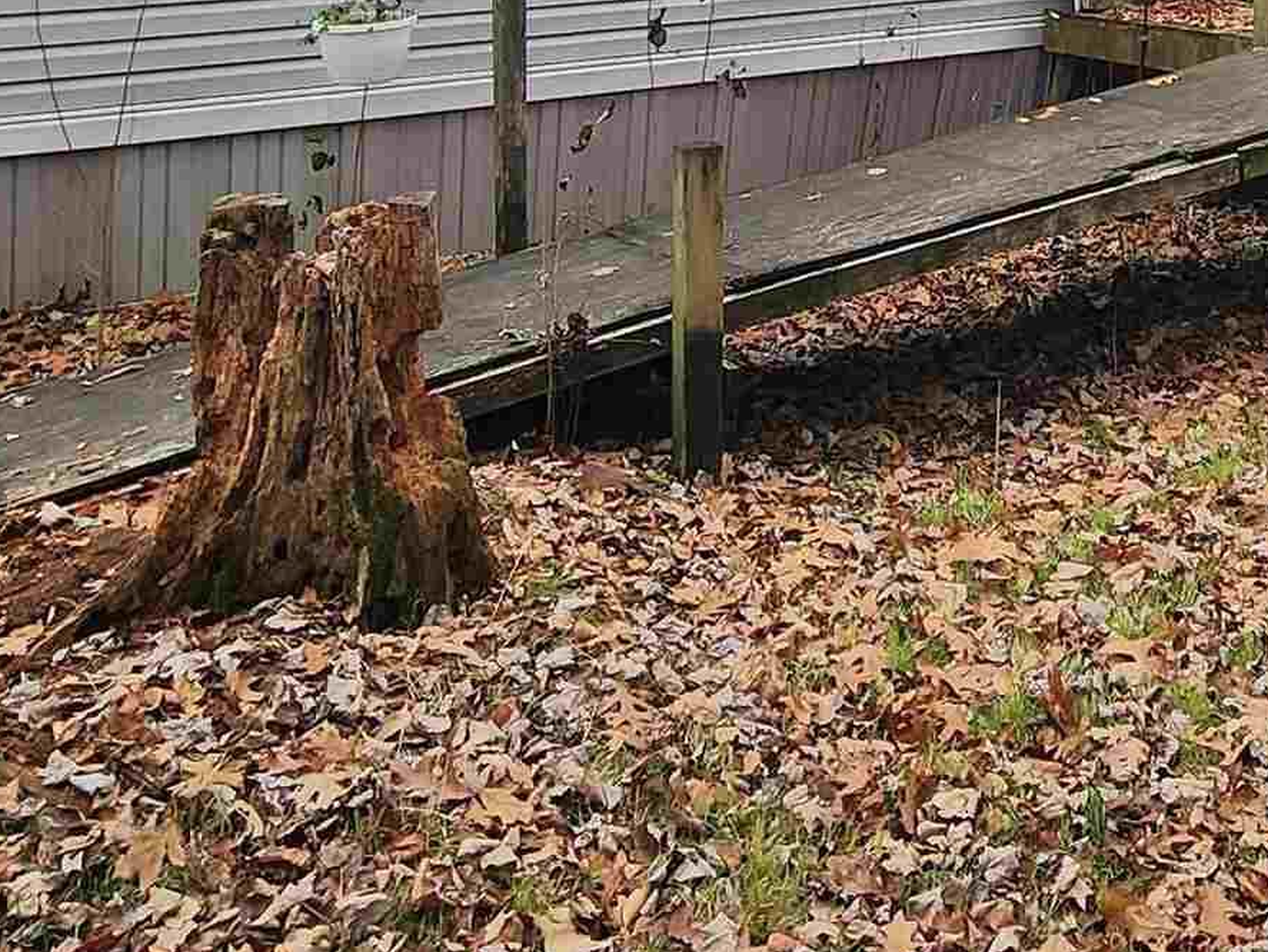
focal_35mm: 45
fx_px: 1649
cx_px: 1082
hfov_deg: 39.7
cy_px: -266
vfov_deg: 27.3
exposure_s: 1/621
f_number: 2.2
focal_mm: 2.2
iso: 50
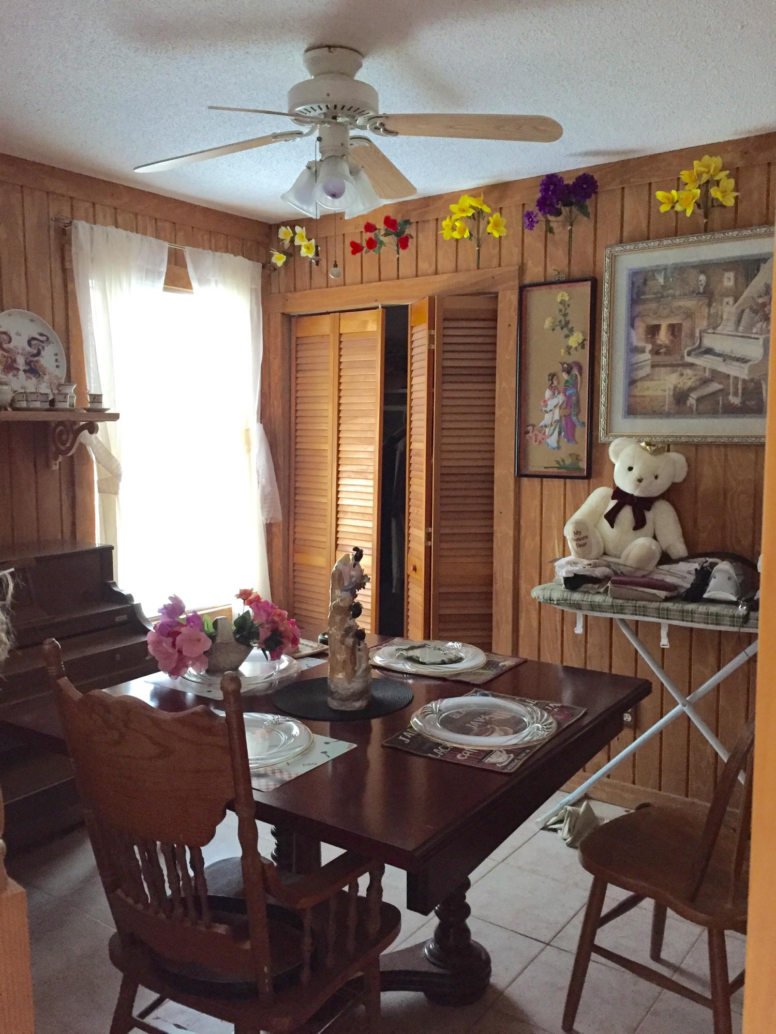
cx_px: 388
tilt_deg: -4.9
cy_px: 517
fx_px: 867
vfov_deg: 61.7
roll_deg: +0.3
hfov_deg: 48.2
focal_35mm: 29
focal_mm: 4.15
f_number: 2.2
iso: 250
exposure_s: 1/30
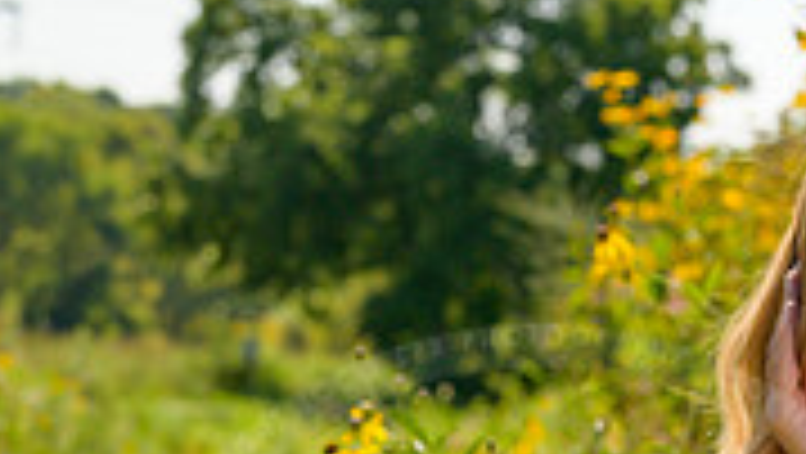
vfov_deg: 5.3
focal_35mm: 224
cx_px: 660
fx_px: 4791
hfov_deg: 9.6
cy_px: 868
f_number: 7.1
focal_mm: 85
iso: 200
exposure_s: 1/2500
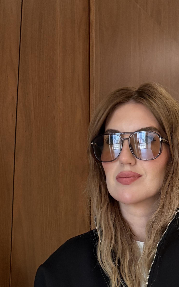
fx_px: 476
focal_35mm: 61
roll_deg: +0.1
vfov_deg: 30.6
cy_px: 301
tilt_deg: -5.2
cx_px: 133
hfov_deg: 21.1
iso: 500
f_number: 1.78
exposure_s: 1/50
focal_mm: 6.76
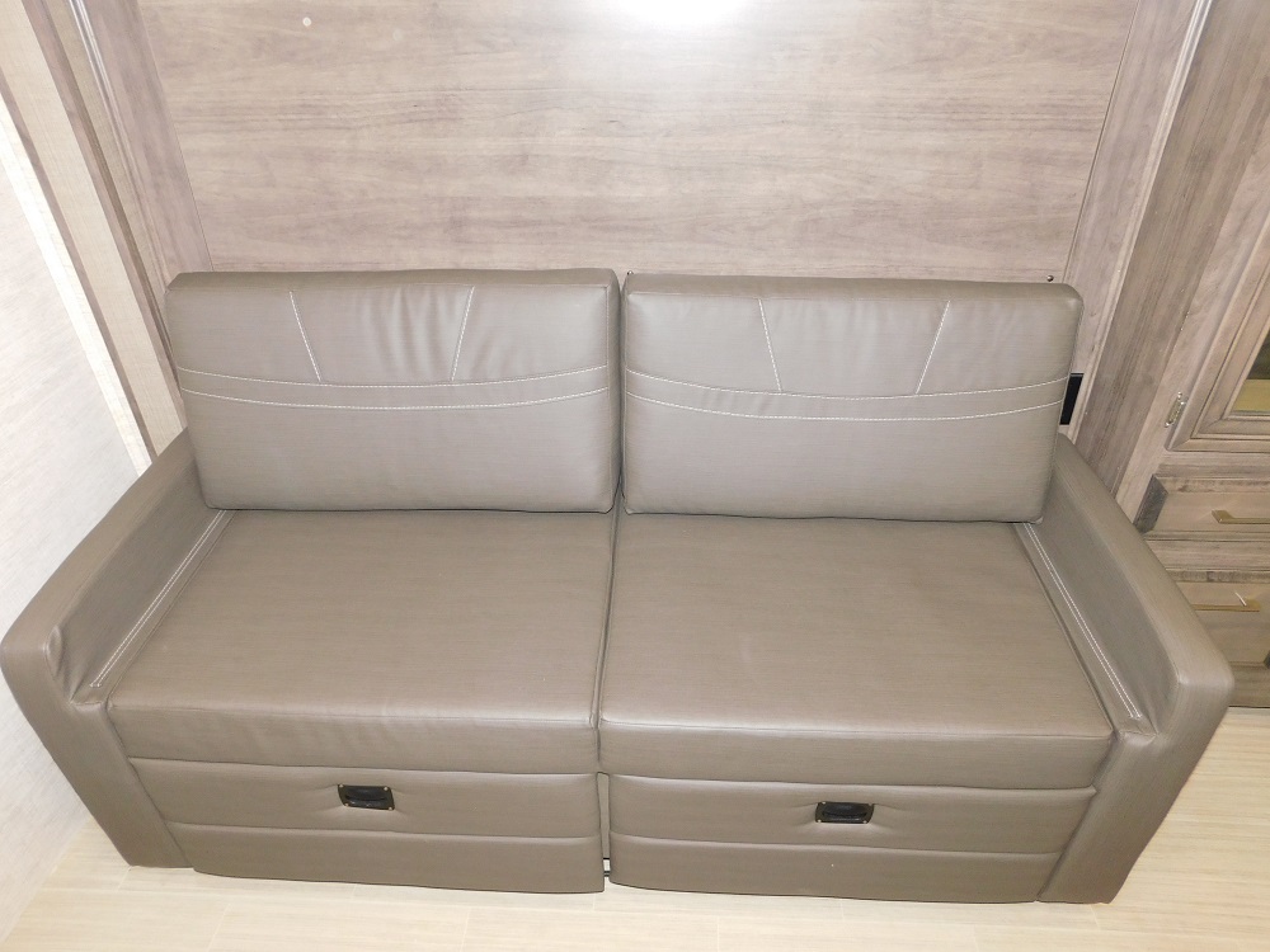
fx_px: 844
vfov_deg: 58.9
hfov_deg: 73.9
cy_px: 476
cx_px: 635
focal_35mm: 23
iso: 200
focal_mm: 4
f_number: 3
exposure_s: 1/30
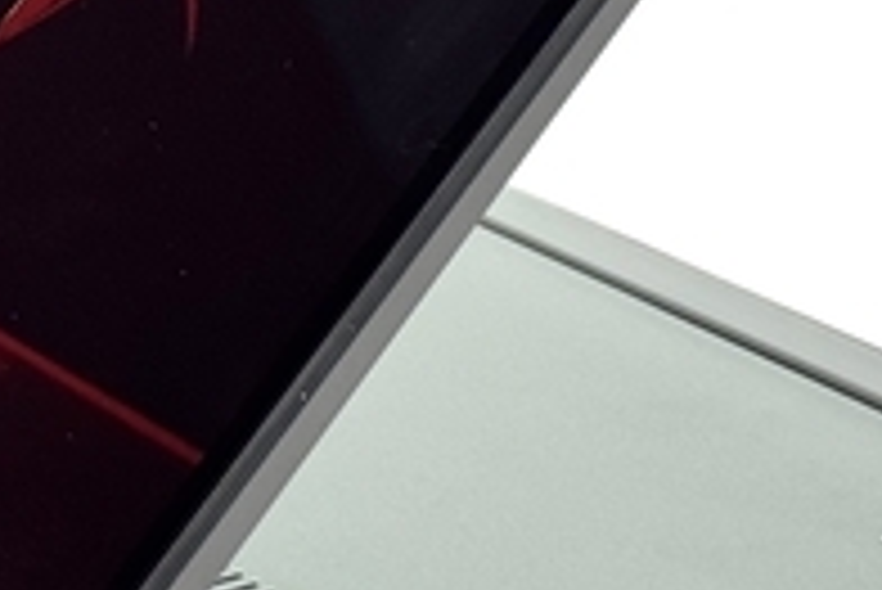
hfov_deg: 10.0
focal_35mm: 204
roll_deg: -0.1
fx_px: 5002
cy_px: -149
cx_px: 18
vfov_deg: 6.7
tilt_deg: -15.7
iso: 64
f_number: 1.78
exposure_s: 1/100
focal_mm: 6.76
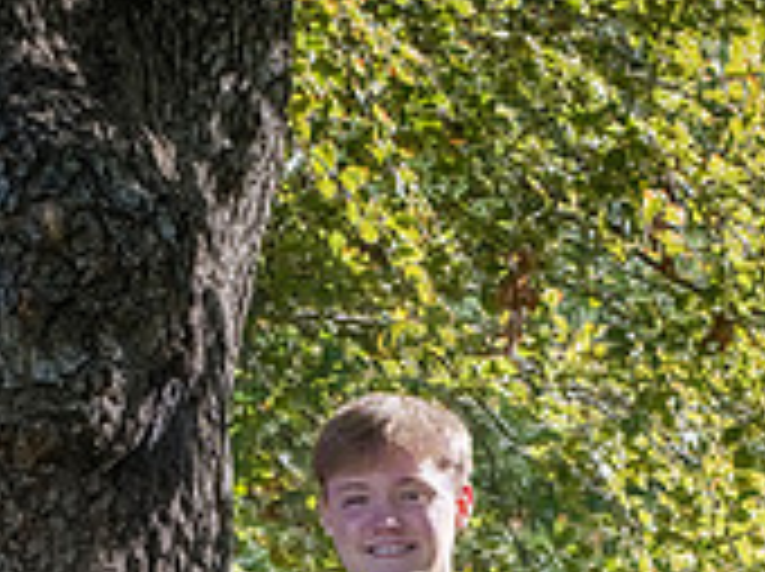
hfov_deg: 9.7
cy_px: 892
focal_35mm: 204
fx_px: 4502
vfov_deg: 7.1
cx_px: 405
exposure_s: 1/500
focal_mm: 80
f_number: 13
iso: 800
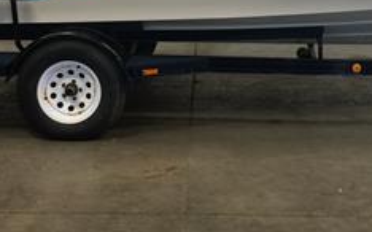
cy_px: -21
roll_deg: -1.6
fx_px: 851
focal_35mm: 84
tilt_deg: -5.8
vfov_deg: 15.1
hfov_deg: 24.6
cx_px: 240
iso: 50
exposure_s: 1/30
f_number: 2.2
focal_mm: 4.15
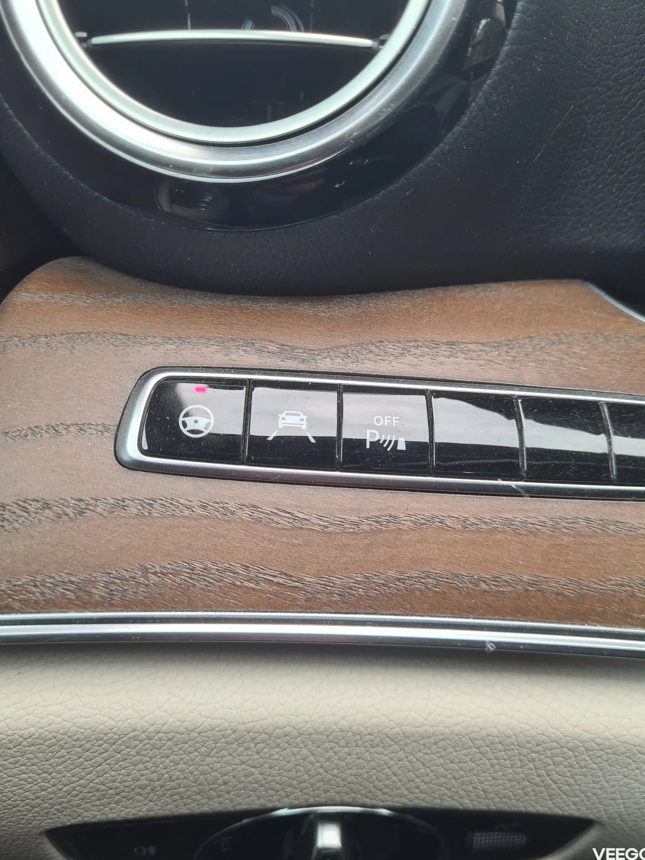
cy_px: 418
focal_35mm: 27
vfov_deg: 65.3
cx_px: 321
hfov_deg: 51.4
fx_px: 671
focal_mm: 5.4
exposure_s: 1/102
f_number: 1.8
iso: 50
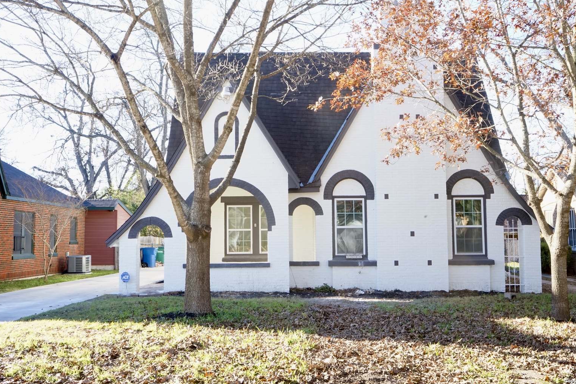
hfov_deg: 51.9
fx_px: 592
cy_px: 187
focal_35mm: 37
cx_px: 300
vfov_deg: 36.0
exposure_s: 1/60
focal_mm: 35
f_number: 20
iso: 1600
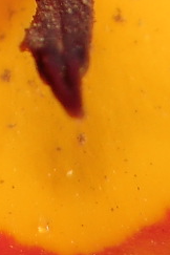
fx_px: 2486
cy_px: -363
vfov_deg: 5.7
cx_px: -46
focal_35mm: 351
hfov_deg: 3.9
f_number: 3.8
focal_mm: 7.1
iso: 64
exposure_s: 1/60
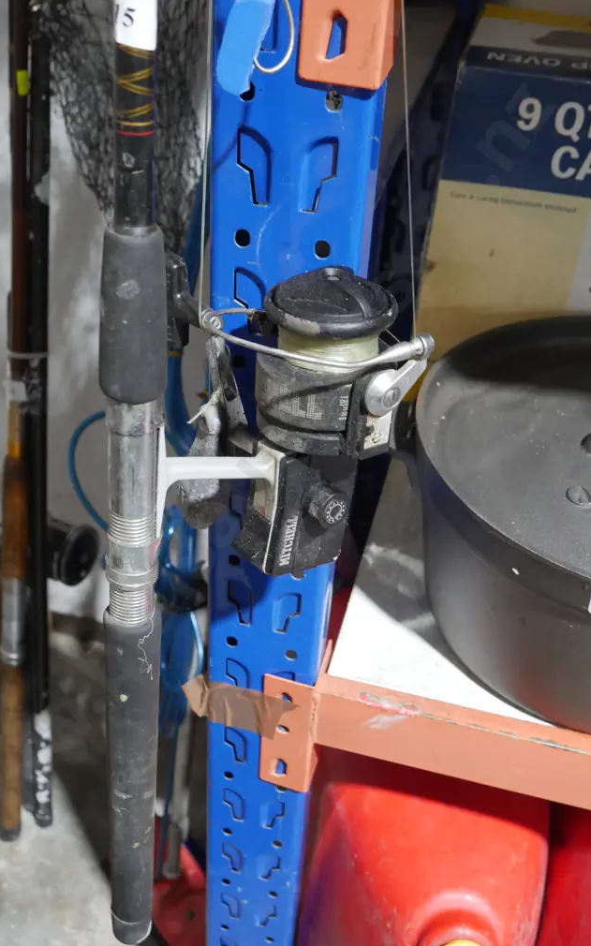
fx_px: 1108
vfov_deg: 46.2
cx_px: 251
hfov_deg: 29.8
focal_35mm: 43
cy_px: 478
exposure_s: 1/60
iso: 2000
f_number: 4.4
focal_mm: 20
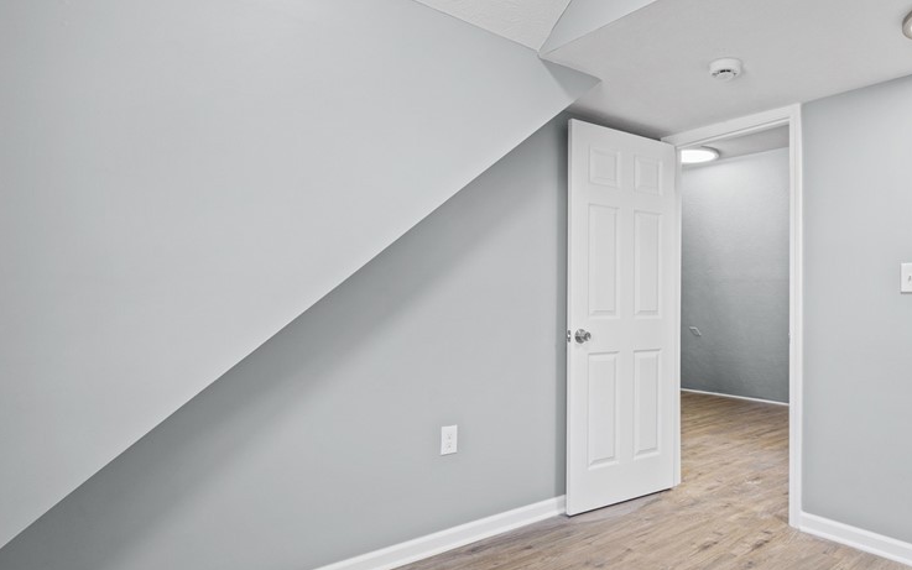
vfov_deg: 56.8
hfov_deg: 80.2
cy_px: 347
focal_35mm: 21
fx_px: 522
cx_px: 588
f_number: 9
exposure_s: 1/4
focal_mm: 14
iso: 250
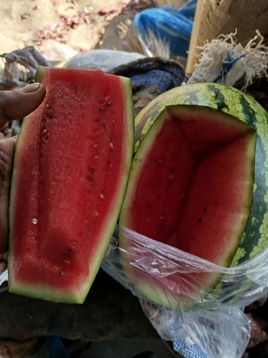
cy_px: 179
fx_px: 248
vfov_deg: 71.6
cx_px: 134
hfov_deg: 56.8
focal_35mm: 24
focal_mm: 5.31
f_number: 1.7
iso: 50
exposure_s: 1/50
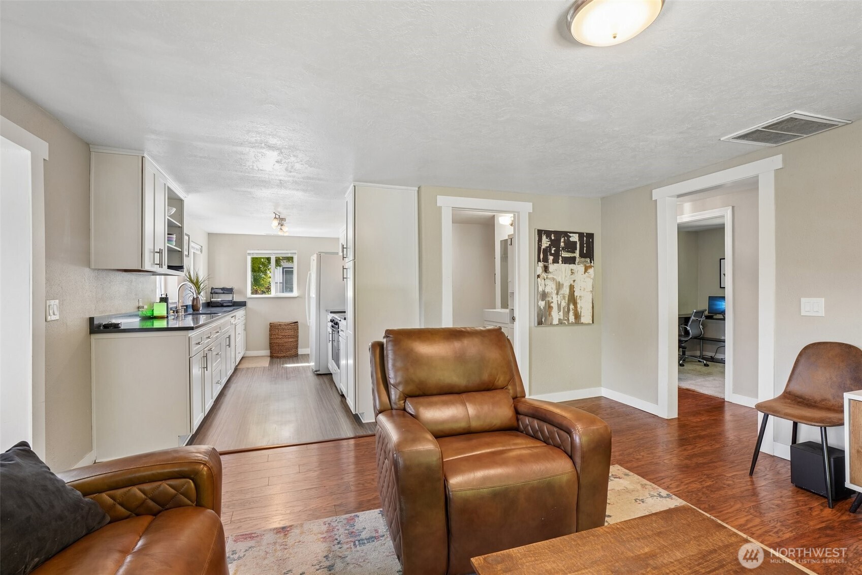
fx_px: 383
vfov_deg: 73.7
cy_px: 288
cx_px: 431
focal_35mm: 16
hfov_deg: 96.7
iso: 400
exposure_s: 1/13
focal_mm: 16
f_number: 8
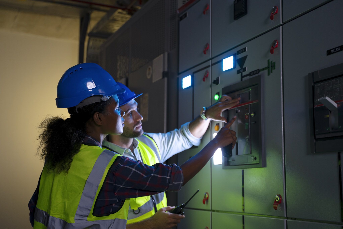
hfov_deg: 40.3
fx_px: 467
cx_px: 172
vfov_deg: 27.5
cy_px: 114
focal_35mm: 49
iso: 500
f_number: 2.8
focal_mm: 49
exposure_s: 1/250
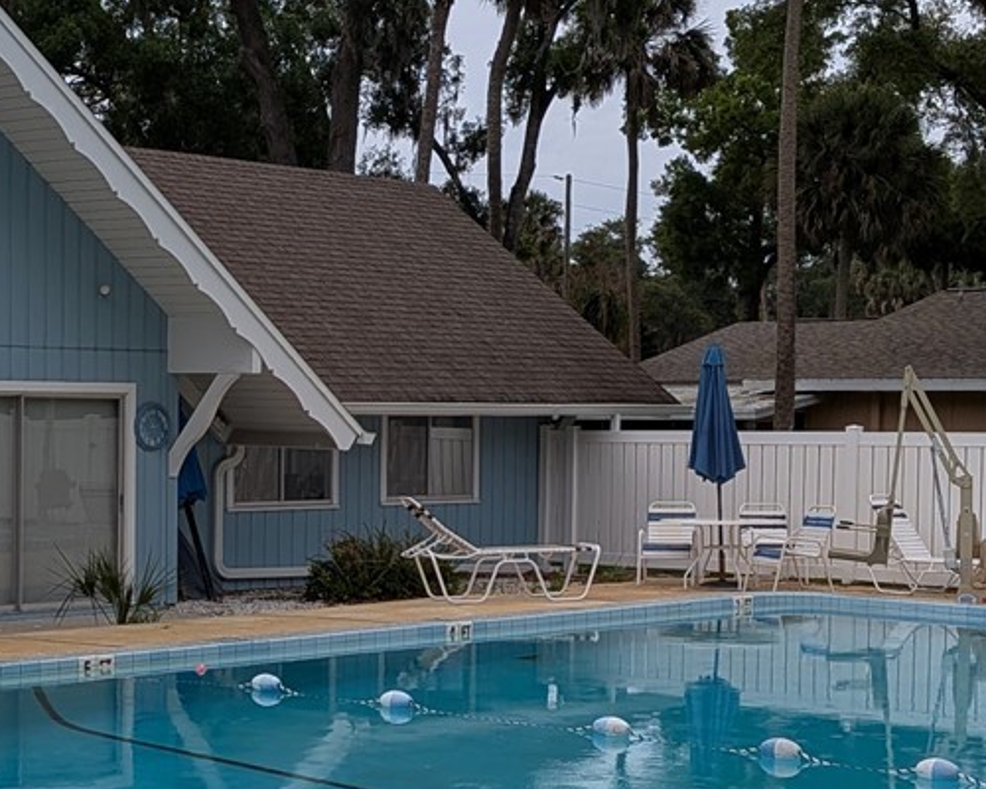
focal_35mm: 75
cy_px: 473
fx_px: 2189
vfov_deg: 20.4
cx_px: 191
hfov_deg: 25.0
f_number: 1.7
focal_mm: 4.53
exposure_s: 1/1277
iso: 32
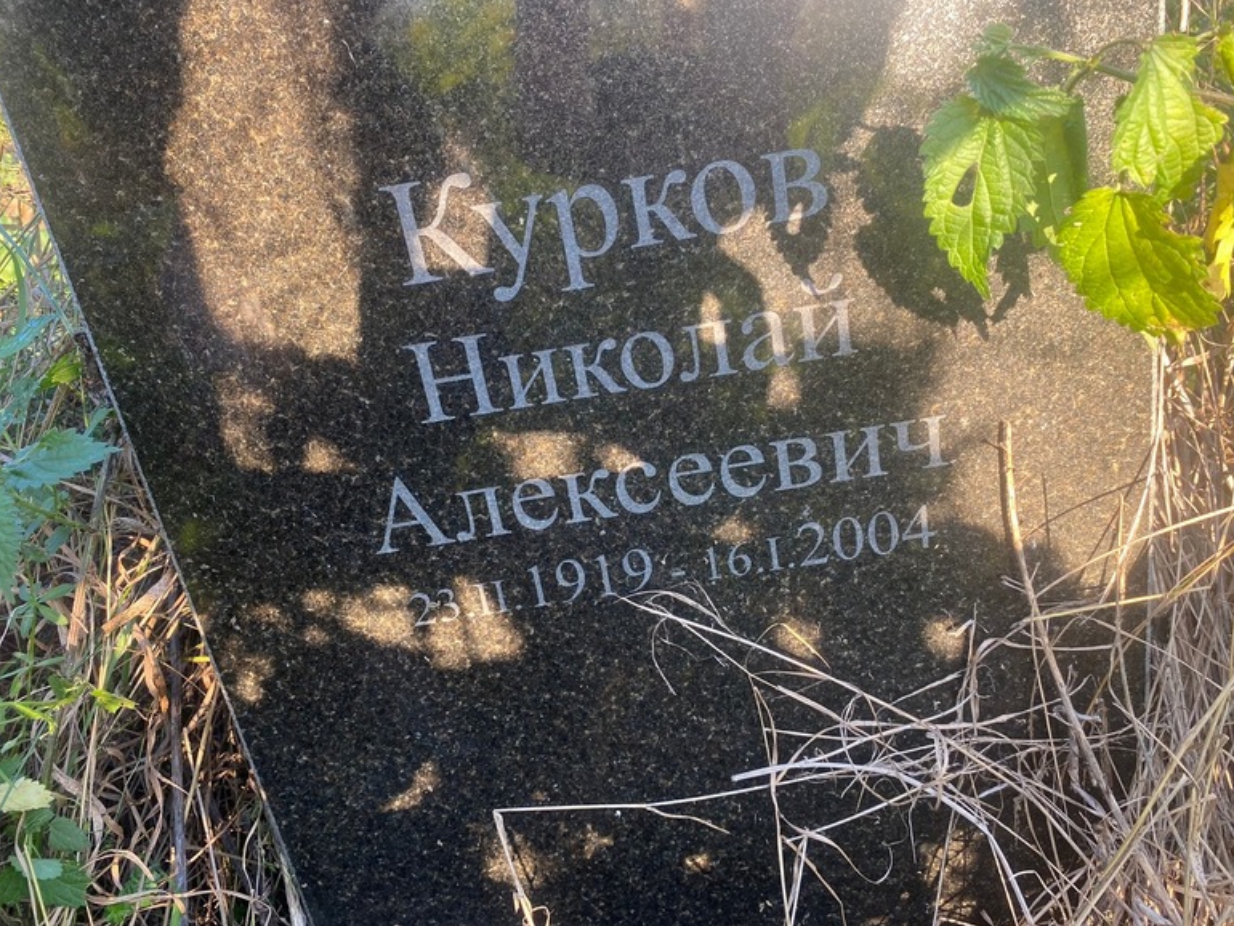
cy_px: 449
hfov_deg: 65.3
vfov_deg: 51.4
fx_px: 963
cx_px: 620
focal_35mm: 27
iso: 50
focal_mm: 4.25
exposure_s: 1/122
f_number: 1.8
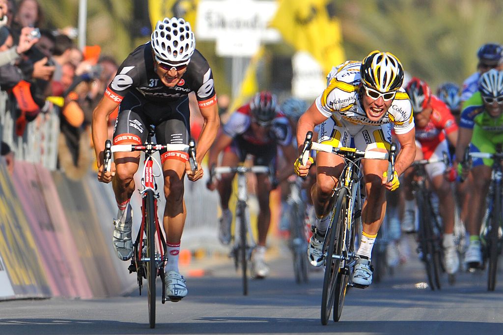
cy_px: 168
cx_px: 252
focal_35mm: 420
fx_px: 5863
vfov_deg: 3.3
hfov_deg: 4.9
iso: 320
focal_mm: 420
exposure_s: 1/1600
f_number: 5
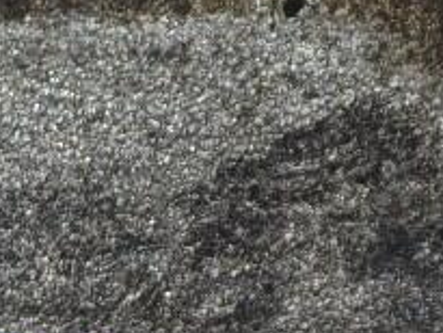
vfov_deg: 3.3
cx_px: -542
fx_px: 5694
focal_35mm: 445
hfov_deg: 4.4
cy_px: 735
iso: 450
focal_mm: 55
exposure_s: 1/60
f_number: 5.6
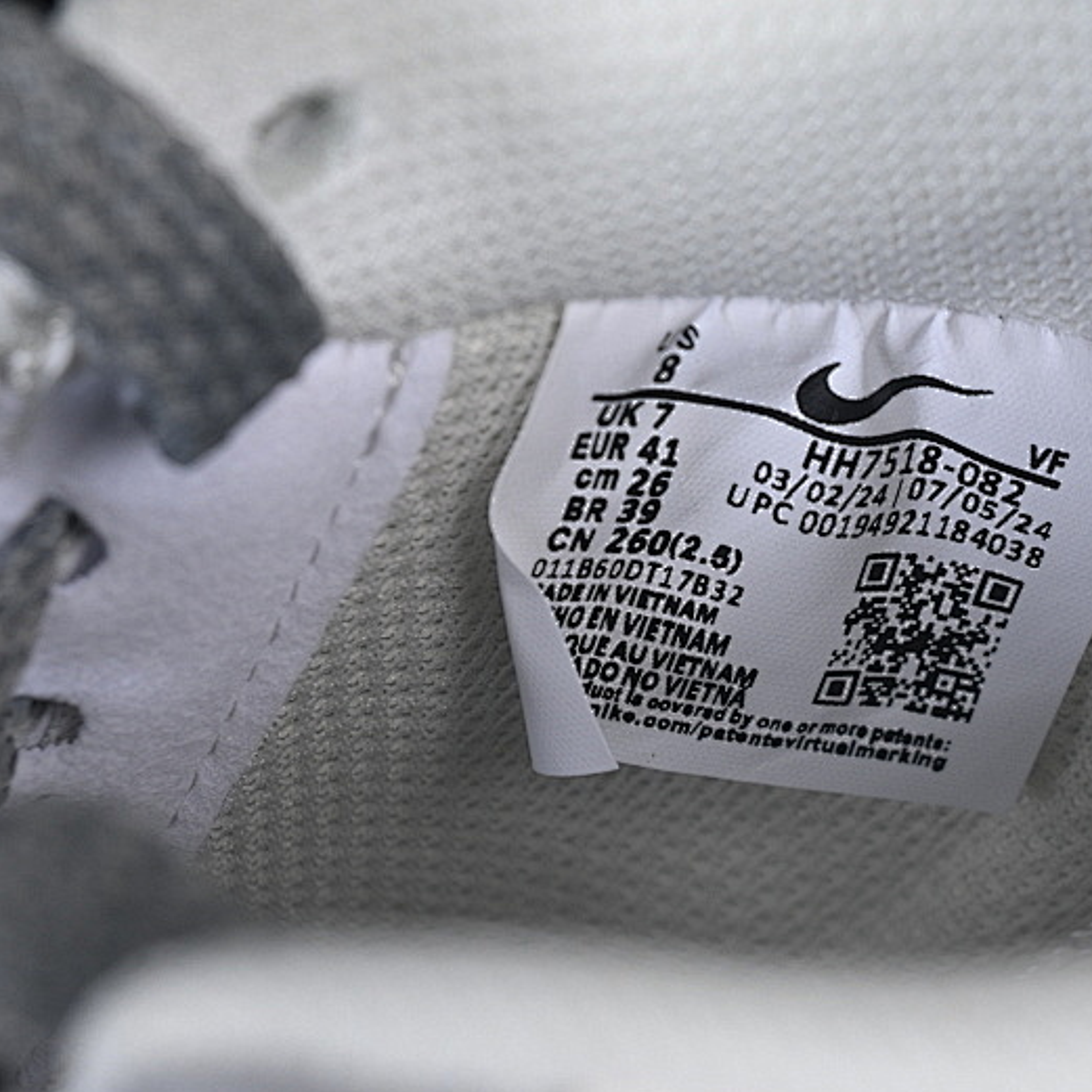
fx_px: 4711
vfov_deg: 13.2
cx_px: 914
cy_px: 568
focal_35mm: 132
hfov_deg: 13.1
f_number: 7.1
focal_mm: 50
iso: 160
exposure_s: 1/80
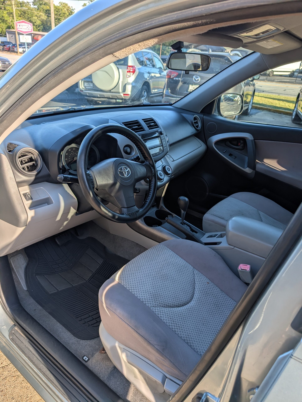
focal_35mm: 24
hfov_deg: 56.9
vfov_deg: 71.5
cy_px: 201
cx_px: 151
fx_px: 278
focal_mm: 6.9
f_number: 1.68
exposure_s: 1/316
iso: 19
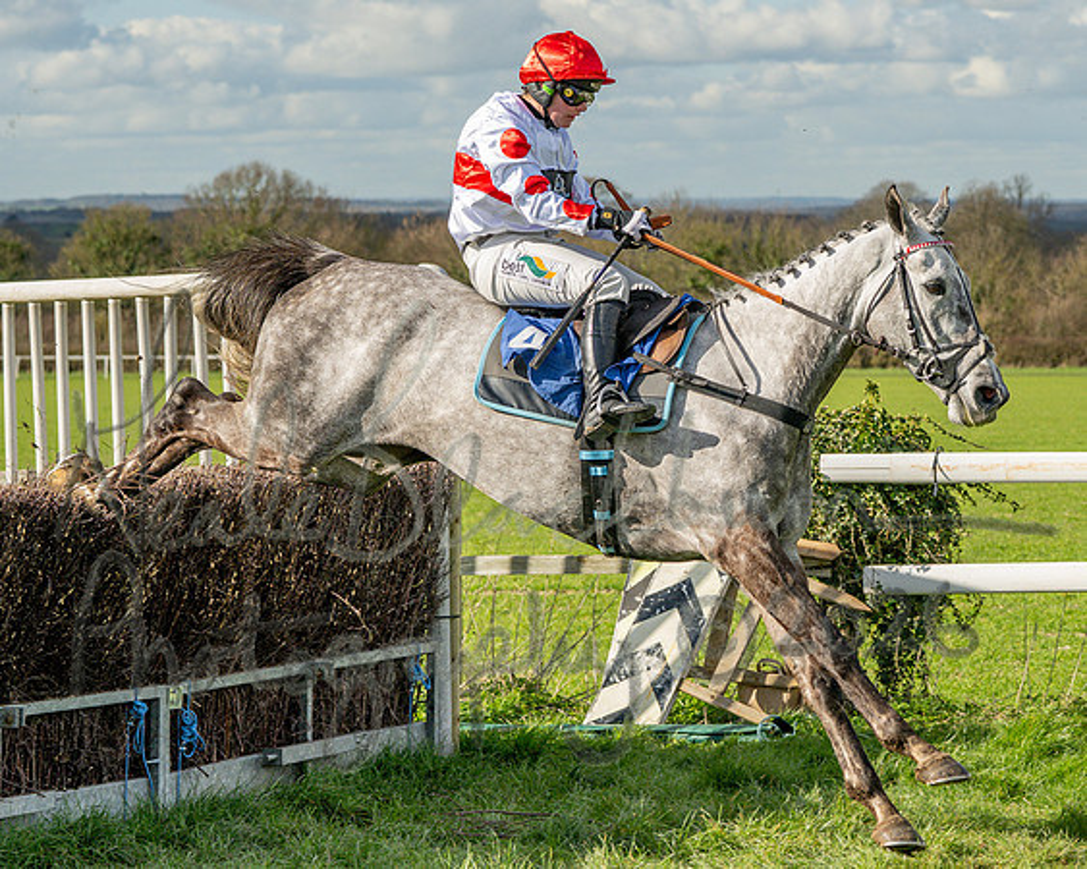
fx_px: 4486
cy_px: 376
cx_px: 576
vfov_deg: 11.1
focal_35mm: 139
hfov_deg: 13.8
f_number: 4
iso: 200
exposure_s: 1/1600
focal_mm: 69
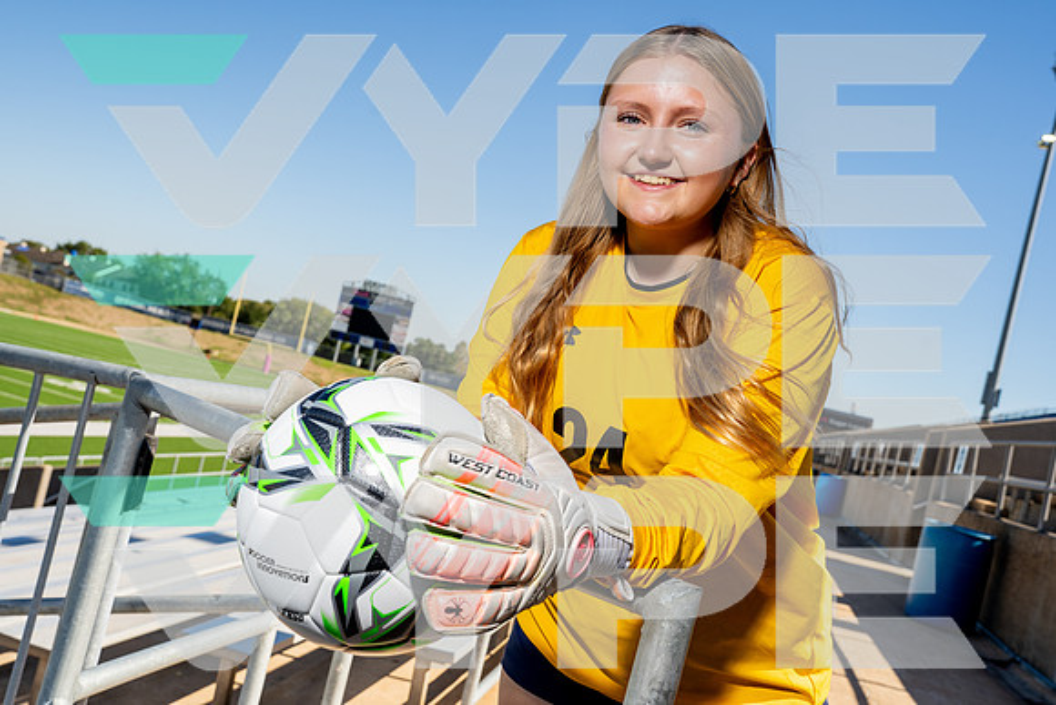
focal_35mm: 38
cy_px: 352
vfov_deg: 35.1
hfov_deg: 50.7
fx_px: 1115
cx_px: 528
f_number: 8
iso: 100
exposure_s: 1/250
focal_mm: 38
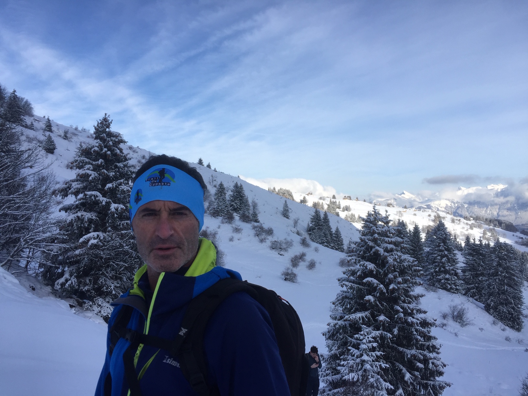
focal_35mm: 29
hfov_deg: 61.7
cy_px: 198
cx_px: 264
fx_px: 442
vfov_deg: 48.2
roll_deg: -1.2
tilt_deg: -4.1
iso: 32
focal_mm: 4.15
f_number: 2.2
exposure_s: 1/1721
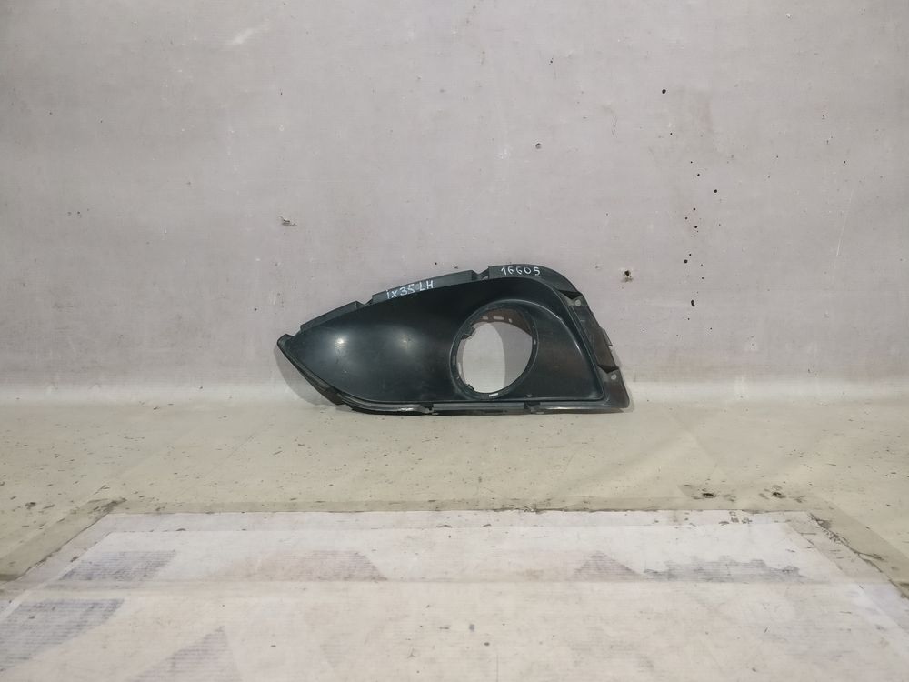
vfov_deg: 49.7
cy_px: 341
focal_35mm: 28
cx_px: 454
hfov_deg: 63.4
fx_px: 735
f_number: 2
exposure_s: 1/25
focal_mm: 4.26
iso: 400
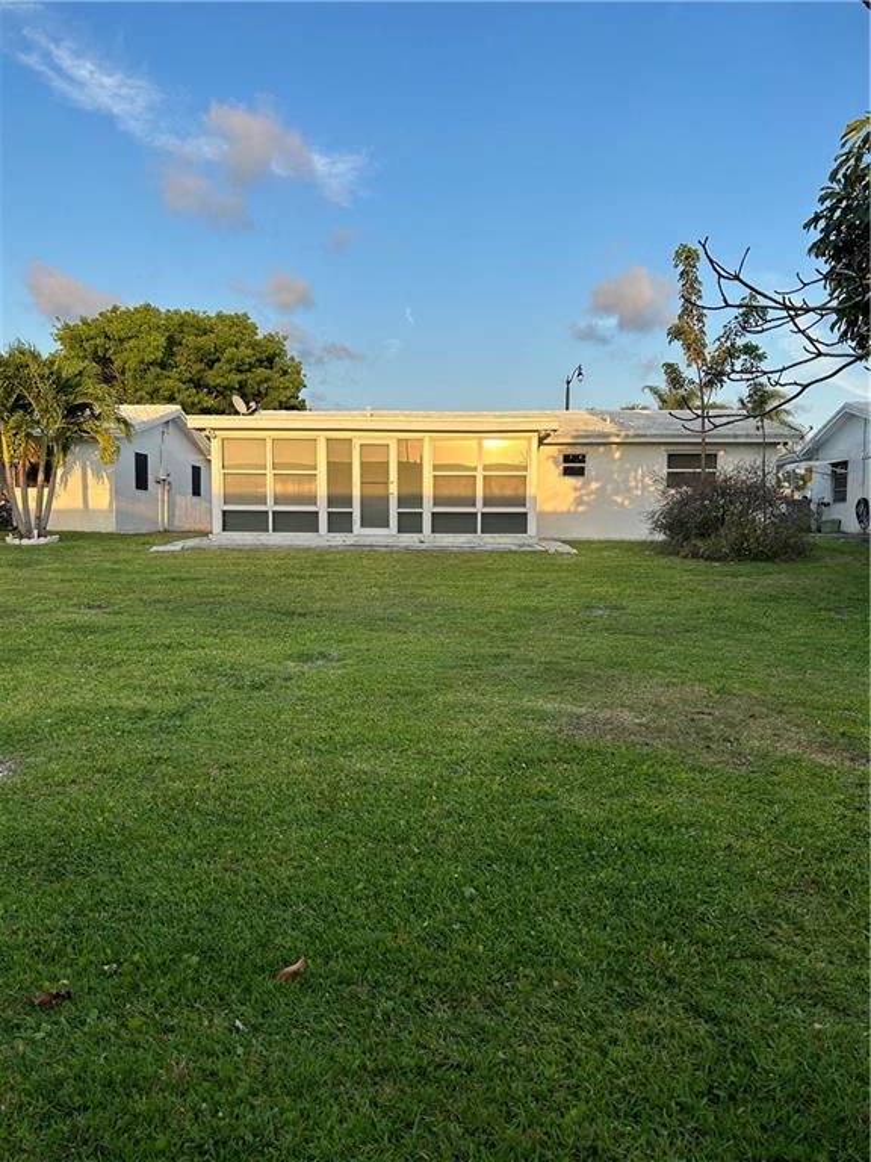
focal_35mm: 26
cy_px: 581
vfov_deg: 67.3
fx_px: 872
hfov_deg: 53.1
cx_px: 436
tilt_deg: -3.6
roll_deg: -0.3
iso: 50
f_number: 1.5
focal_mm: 5.7
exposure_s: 1/1058
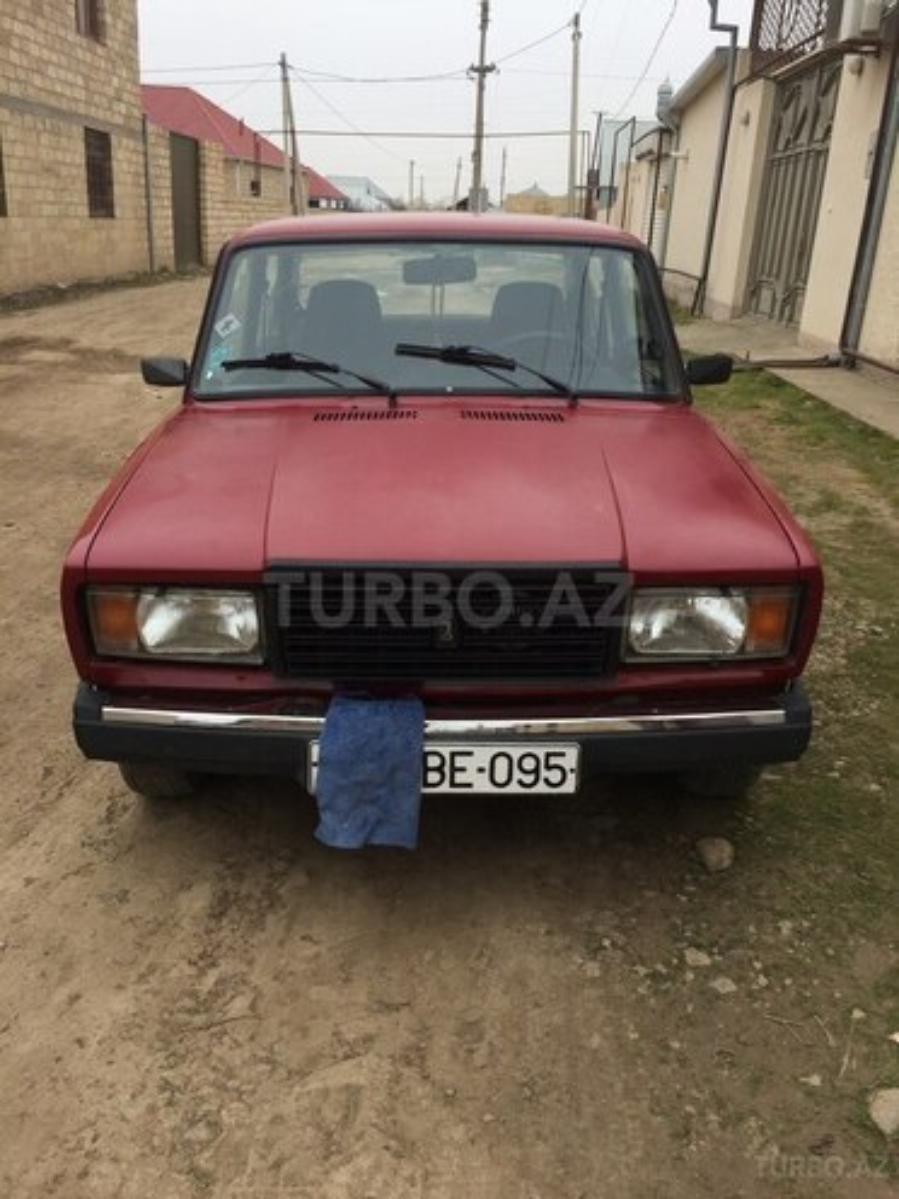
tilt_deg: -20.1
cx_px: 450
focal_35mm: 29
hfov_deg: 48.2
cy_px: 600
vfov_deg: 61.7
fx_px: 1004
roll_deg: -1.7
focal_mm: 4.15
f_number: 2.2
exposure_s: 1/244
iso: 32
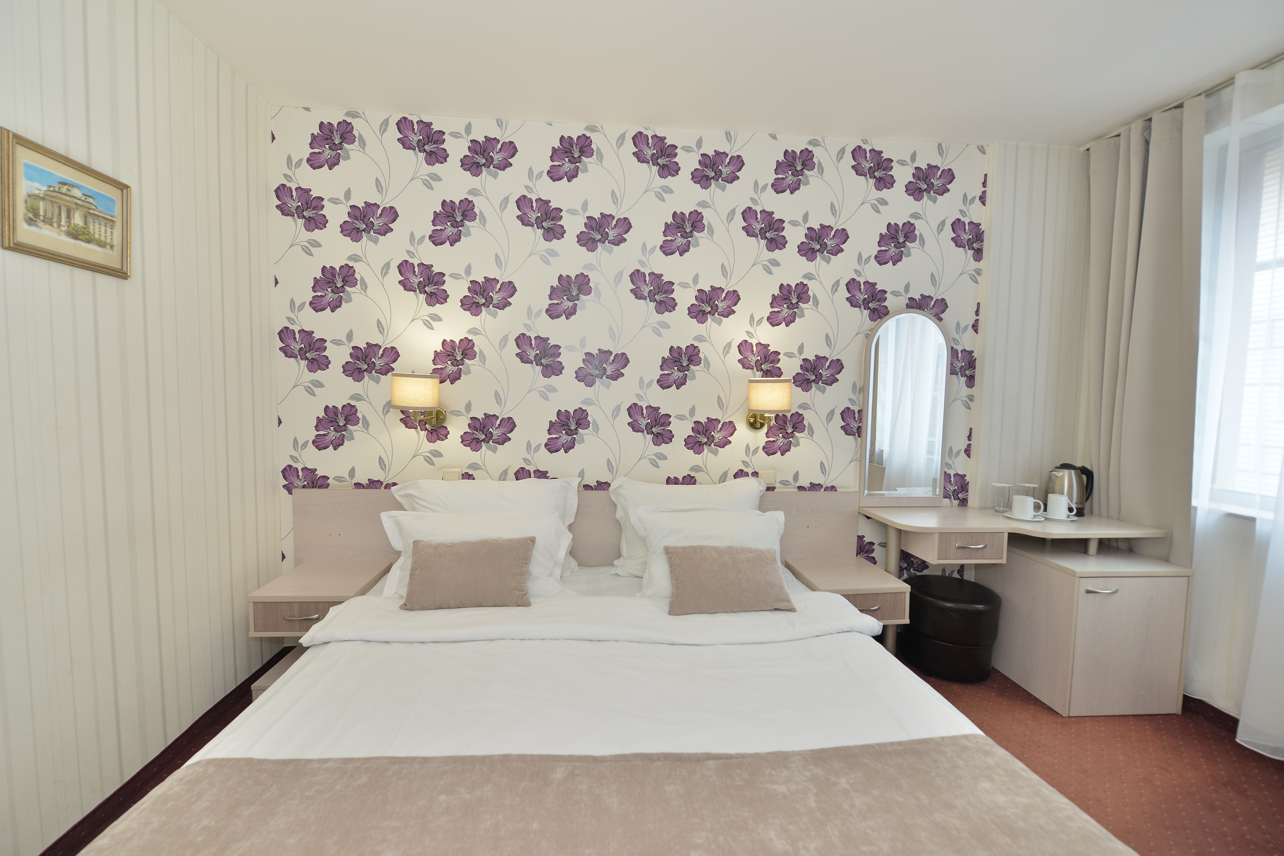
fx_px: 499
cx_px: 642
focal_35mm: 14
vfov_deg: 81.2
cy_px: 428
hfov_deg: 104.3
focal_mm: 14
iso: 500
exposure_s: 1/60
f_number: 5
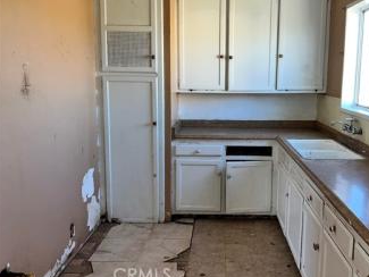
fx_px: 341
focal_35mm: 32
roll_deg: -0.6
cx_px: 220
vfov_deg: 44.0
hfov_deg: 56.4
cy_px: 115
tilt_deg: -6.7
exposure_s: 1/121
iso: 40
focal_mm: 5.7
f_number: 1.5
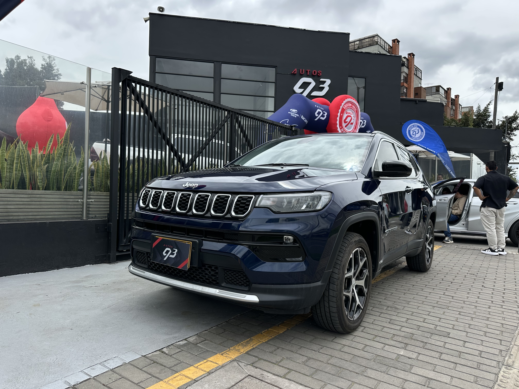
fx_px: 360
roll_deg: -3.1
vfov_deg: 56.8
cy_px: 194
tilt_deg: +0.0
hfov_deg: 71.6
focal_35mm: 24
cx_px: 260
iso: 80
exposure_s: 1/3155
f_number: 1.78
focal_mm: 6.86
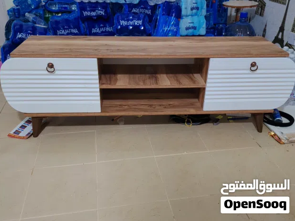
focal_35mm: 33
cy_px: 111
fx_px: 281
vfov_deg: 42.9
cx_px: 149
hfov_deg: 55.4
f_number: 1.75
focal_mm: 5.25
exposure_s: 1/25
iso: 1997
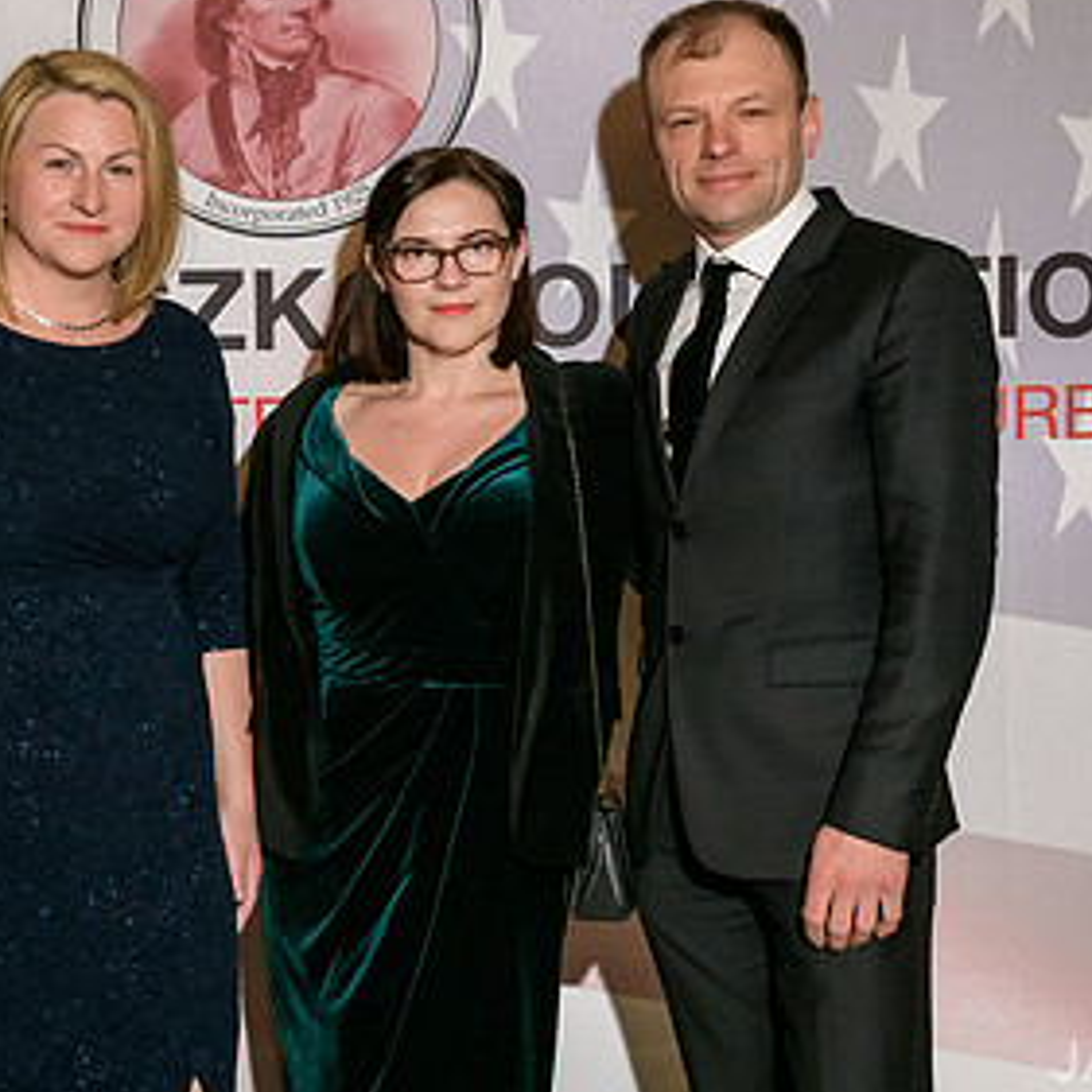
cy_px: 450
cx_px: 370
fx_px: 3248
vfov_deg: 19.1
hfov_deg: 19.0
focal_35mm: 91
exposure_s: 1/100
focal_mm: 48
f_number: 5
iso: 1600
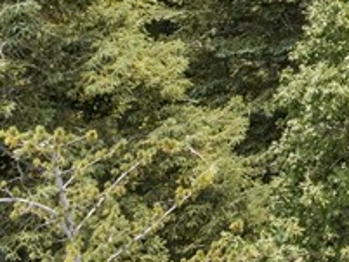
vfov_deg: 10.9
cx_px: 778
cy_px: -293
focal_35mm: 122
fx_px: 1231
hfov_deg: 13.1
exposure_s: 1/100
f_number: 2.8
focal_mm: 12.3
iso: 110
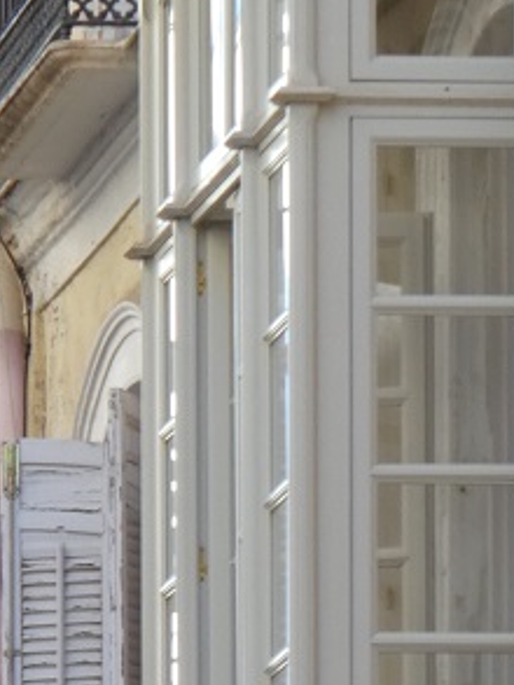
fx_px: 14561
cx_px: -5
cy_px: 673
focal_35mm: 736
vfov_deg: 2.7
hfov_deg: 2.0
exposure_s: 1/80
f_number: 5.6
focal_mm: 35.8
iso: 125
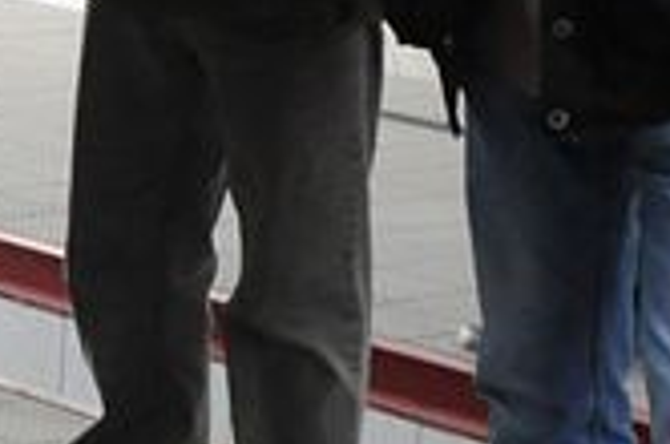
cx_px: -573
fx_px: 3715
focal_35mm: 200
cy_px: -139
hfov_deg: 9.7
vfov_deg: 6.8
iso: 2000
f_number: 5.6
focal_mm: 26
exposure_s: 1/125
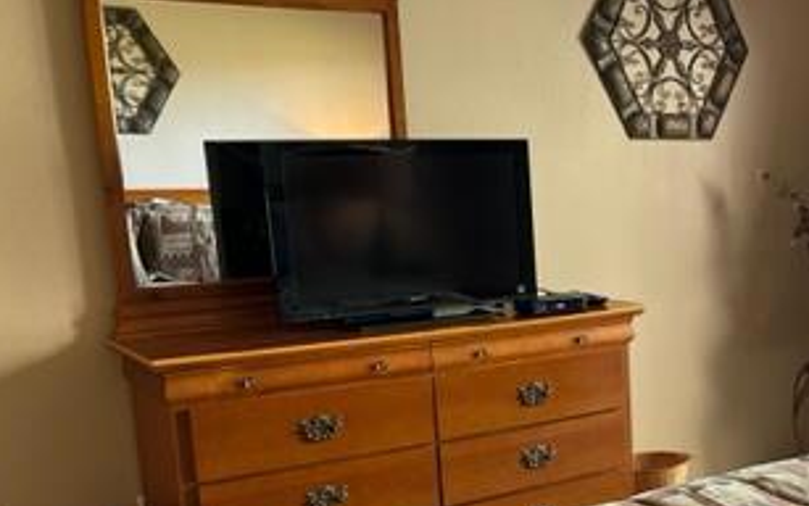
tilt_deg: -13.8
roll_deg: +0.1
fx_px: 1169
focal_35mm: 53
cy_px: 419
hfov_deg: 35.3
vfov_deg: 24.0
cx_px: 769
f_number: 1.78
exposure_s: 1/60
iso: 125
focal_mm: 6.86
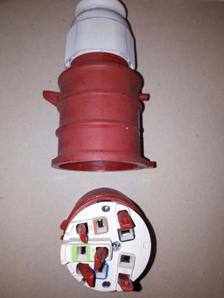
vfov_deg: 65.3
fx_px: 233
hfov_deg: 51.4
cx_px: 112
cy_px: 149
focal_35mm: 27
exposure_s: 1/100
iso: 40
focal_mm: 3.6
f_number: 1.9
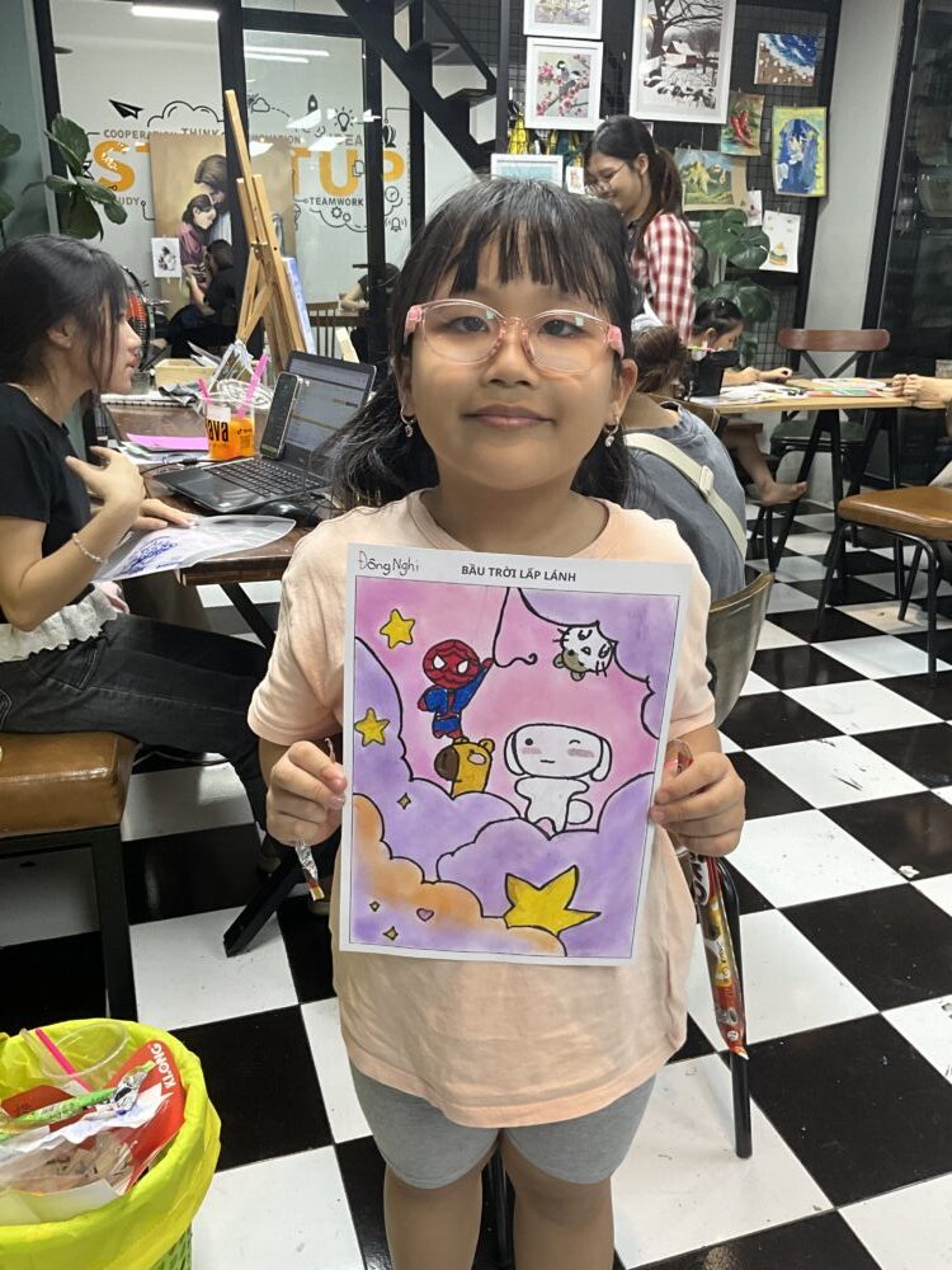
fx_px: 1063
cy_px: 635
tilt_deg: -20.2
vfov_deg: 61.7
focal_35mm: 29
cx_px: 476
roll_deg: -0.6
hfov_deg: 48.2
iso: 64
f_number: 1.8
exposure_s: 1/78
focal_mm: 3
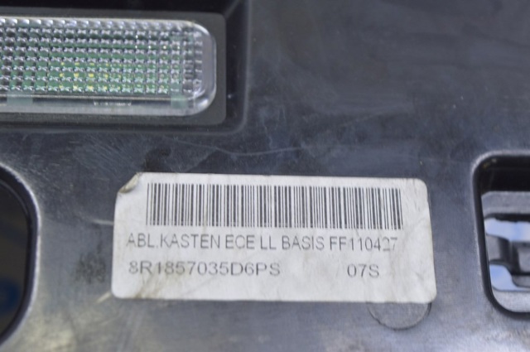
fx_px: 1059
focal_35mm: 72
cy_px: 176
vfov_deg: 18.9
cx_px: 265
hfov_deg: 28.1
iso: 400
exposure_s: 1/20
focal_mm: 48
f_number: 5.6
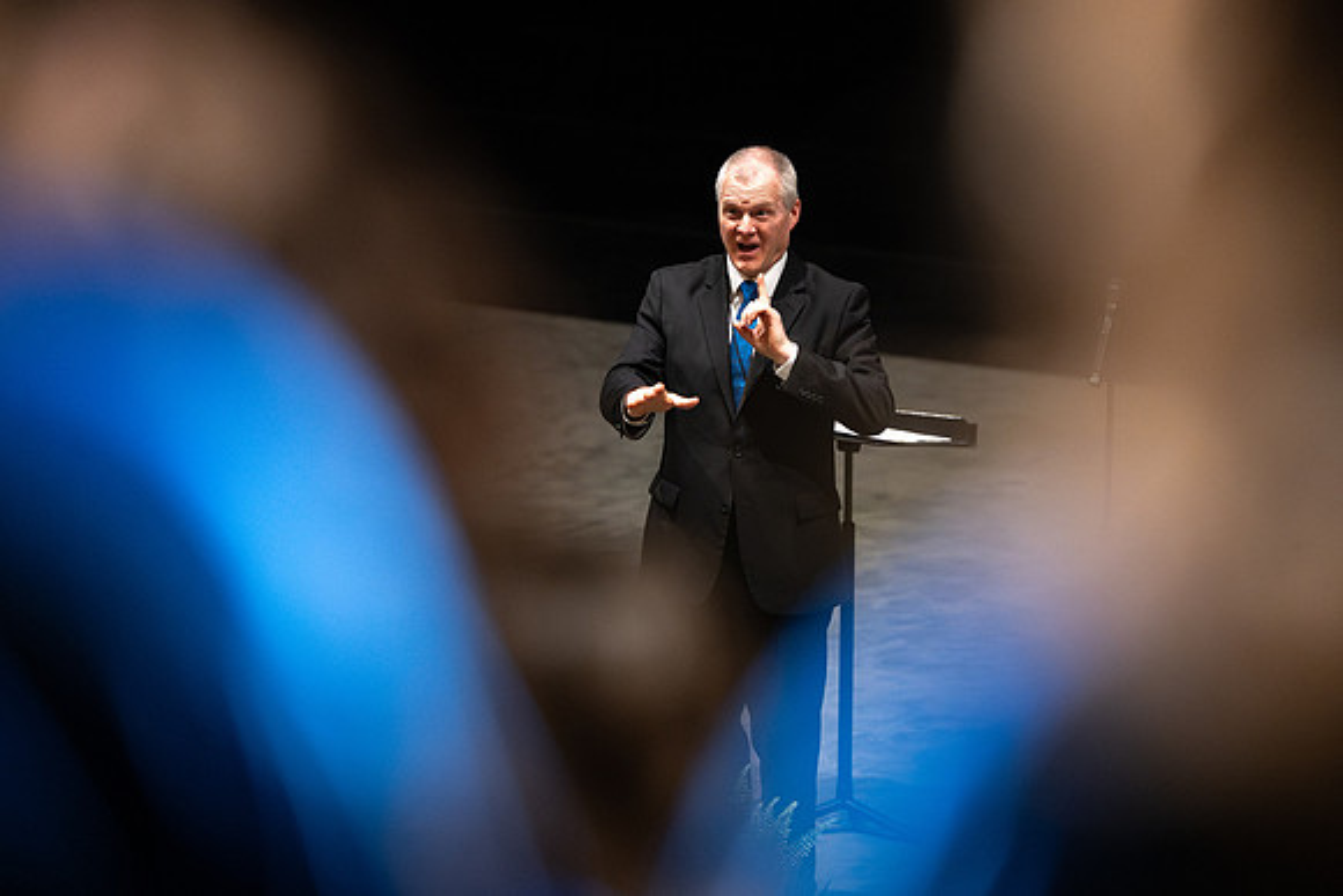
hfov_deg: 7.8
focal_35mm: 263
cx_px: 705
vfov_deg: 5.2
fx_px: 9820
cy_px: 306
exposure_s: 1/200
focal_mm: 200
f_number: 2.8
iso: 4000
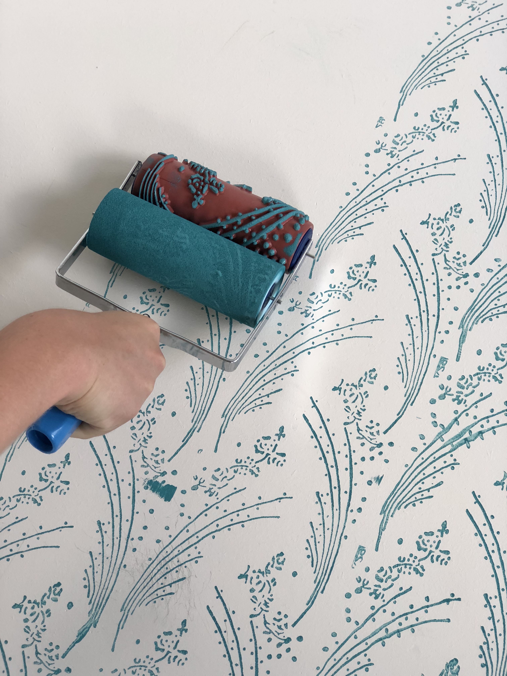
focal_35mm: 57
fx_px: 1113
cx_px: 254
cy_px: 338
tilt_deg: -69.7
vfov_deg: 33.8
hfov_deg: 25.7
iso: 40
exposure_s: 1/60
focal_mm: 6.6
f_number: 2.8
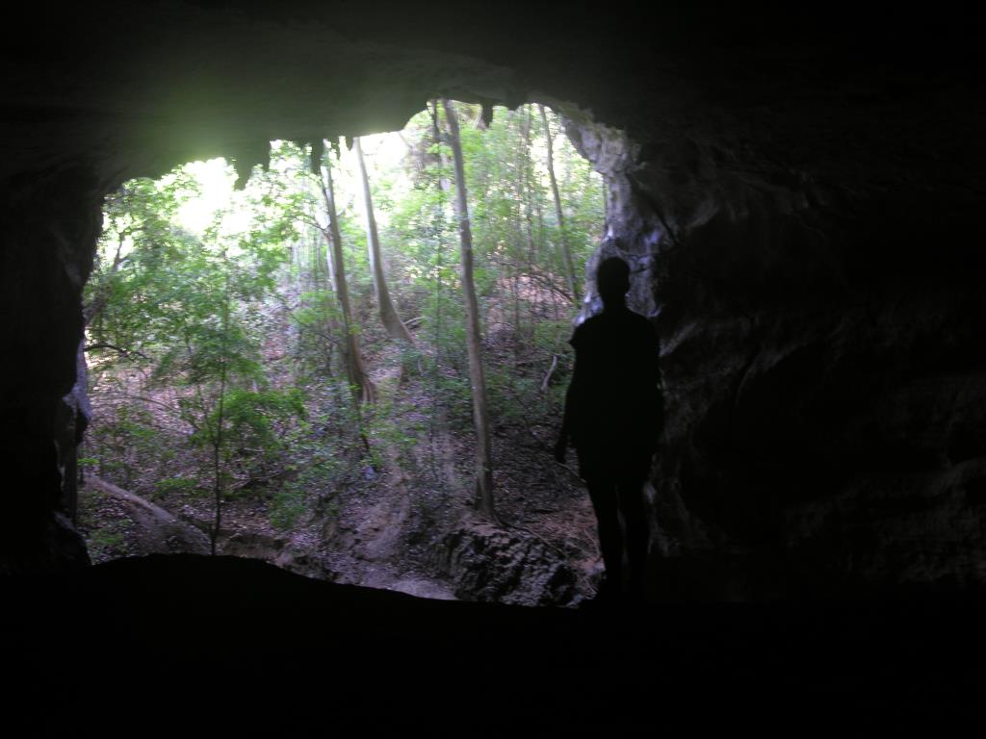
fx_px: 1681
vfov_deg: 24.8
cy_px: 370
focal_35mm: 59
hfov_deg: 32.7
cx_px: 493
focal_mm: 15
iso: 71
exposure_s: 1/4
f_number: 3.2
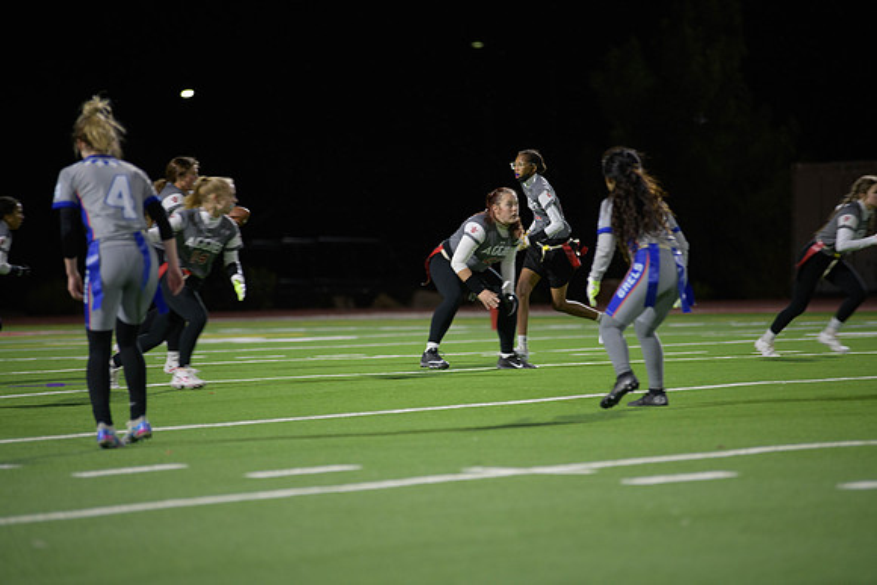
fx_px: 4629
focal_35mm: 190
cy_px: 292
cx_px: 438
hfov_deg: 10.8
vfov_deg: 7.2
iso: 1000
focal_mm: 190
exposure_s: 1/200
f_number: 2.8
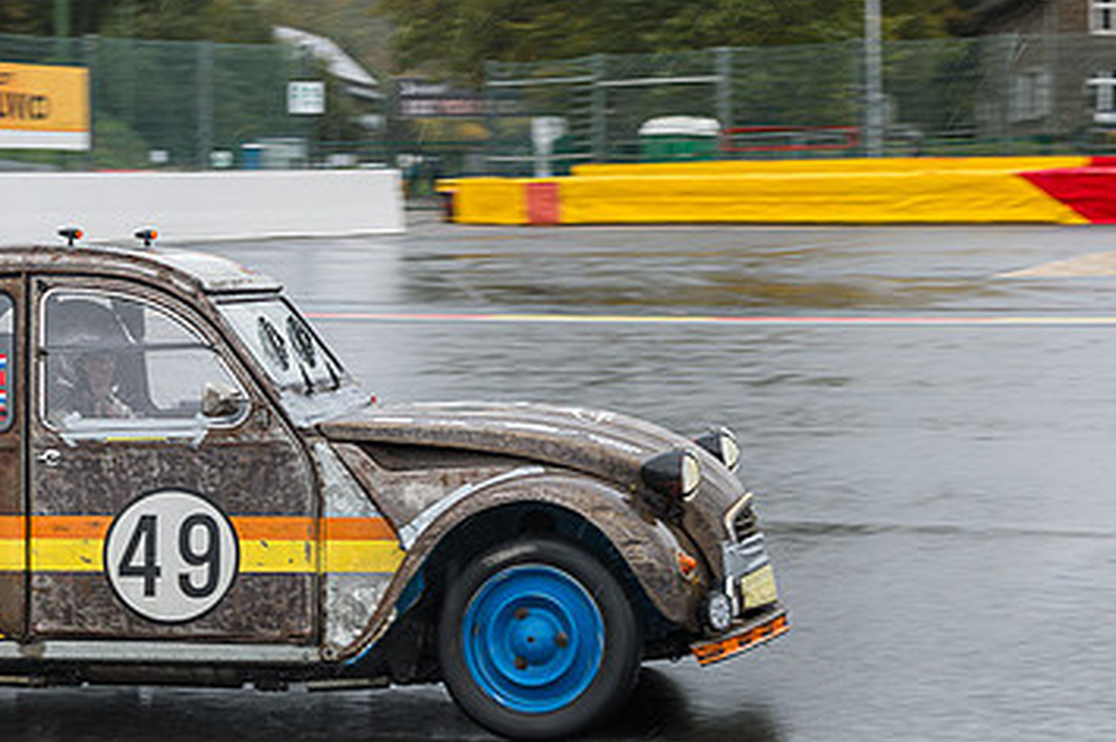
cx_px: 377
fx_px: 3624
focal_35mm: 117
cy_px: 531
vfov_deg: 11.7
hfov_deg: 17.5
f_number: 5
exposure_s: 1/250
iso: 360
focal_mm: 48
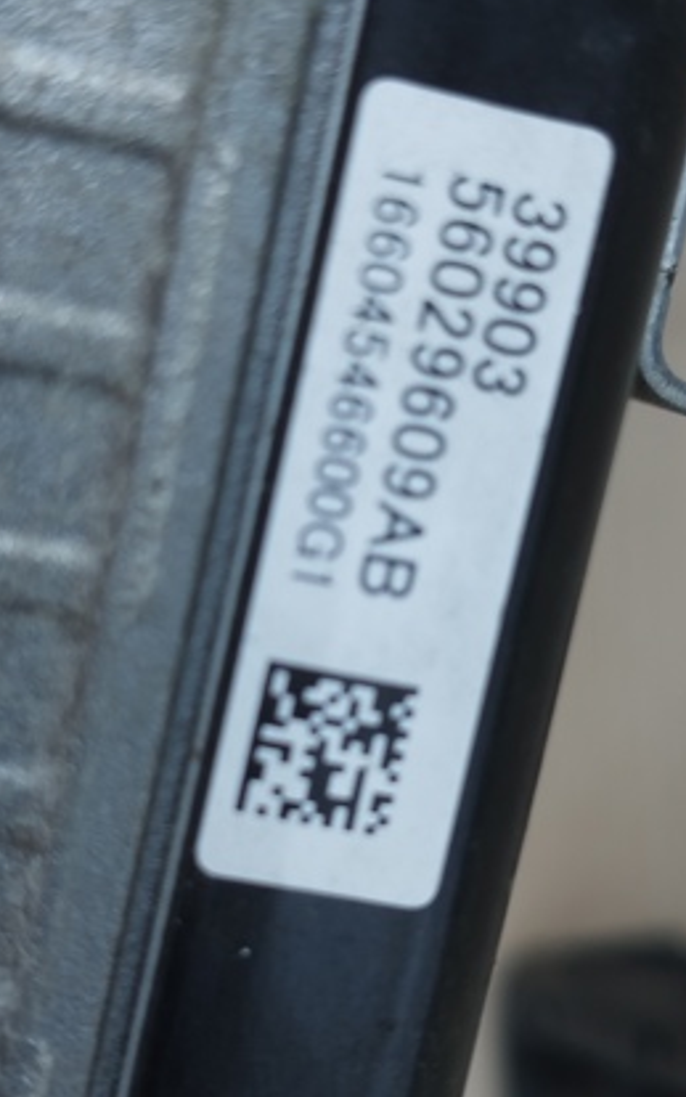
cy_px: 551
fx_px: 1764
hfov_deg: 22.0
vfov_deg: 34.5
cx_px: 350
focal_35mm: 59
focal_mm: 5.31
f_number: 1.7
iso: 125
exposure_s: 1/50
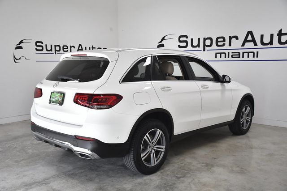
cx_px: 144
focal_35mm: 36
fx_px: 287
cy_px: 96
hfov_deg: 53.1
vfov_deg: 36.9
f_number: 4
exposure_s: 1/1600
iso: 1250
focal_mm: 24
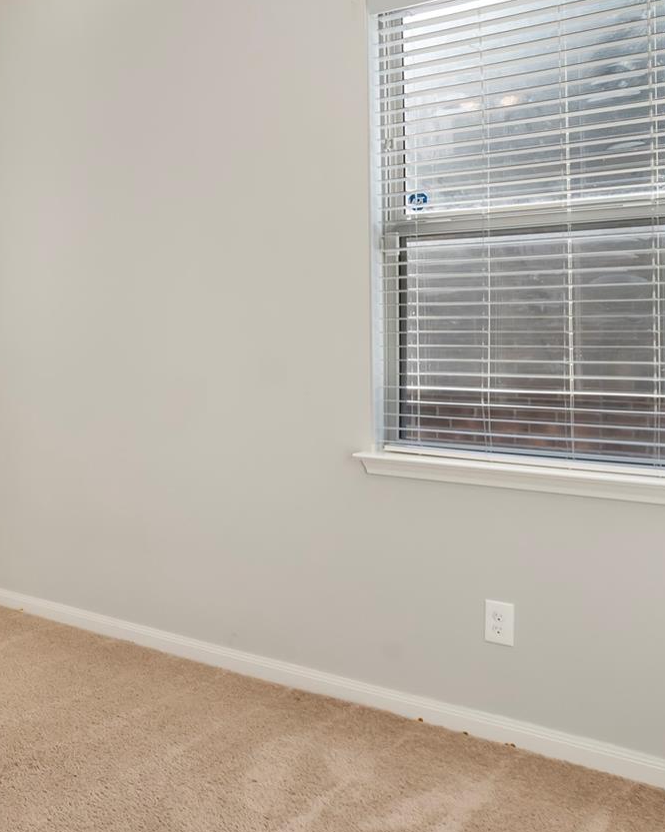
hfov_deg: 35.2
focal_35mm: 37
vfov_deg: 48.8
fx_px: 910
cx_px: -41
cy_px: 335
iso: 3200
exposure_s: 1/10
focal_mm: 16
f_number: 8
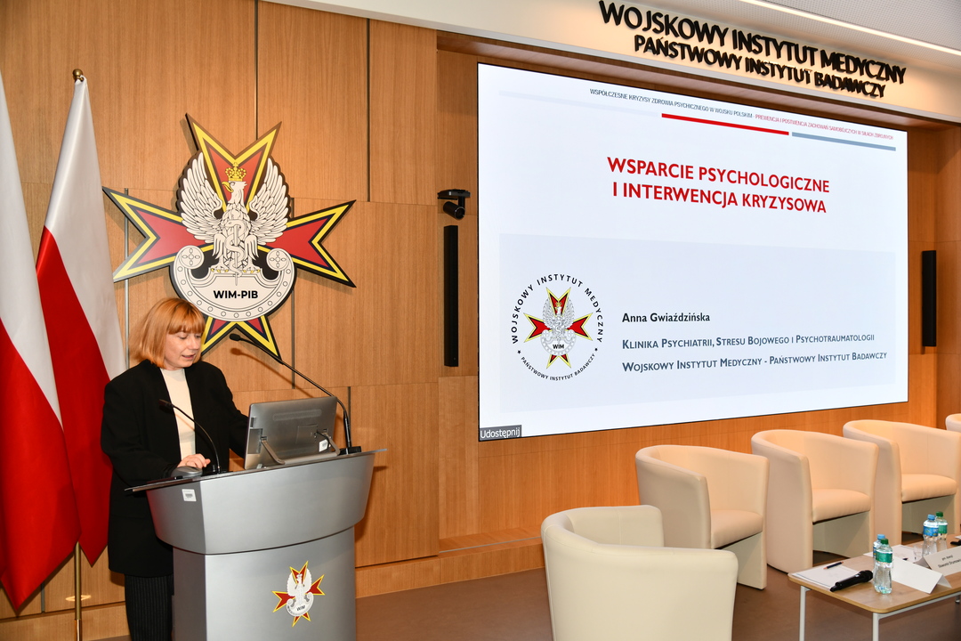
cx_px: 480
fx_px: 801
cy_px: 320
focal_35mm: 30
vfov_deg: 43.6
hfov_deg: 61.9
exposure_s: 1/60
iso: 400
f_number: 5
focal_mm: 30
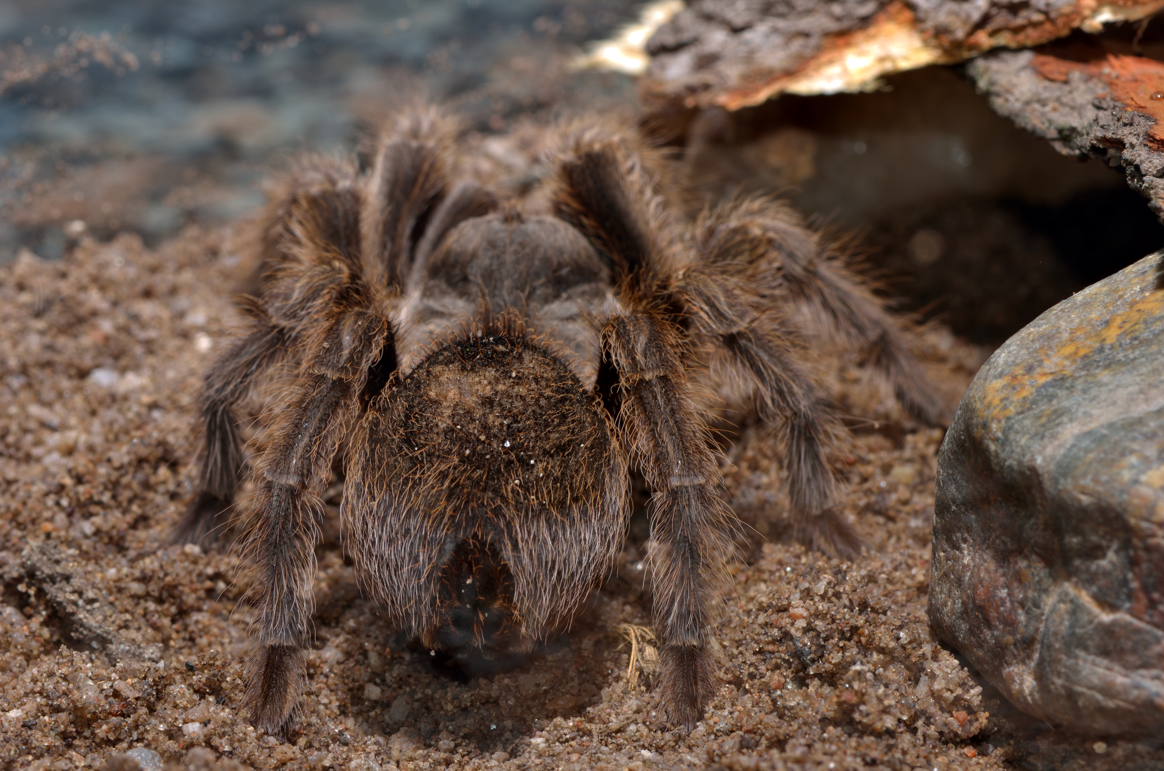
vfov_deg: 8.7
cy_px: 386
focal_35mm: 158
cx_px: 582
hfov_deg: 13.1
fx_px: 5082
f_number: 16
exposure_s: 1/60
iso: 100
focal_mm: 105
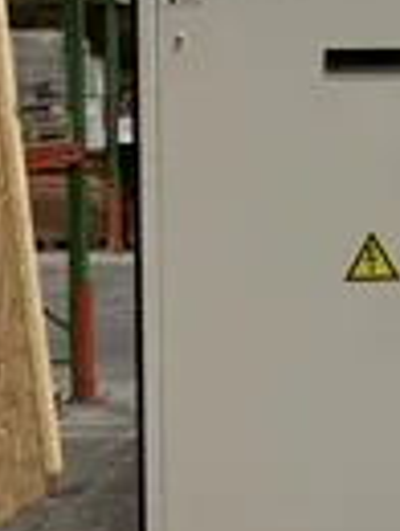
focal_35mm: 80
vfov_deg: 24.0
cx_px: 596
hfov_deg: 16.8
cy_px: 102
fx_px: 1229
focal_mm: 4.2
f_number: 1.8
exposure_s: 1/40
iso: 320
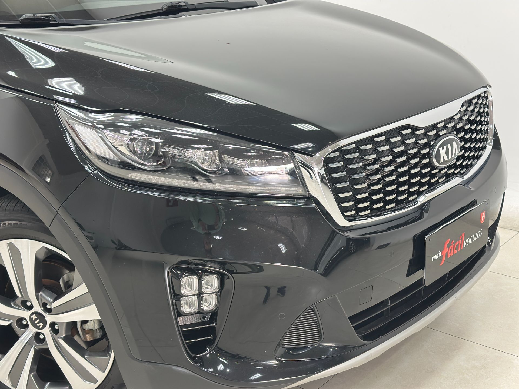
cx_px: 260
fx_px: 720
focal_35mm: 48
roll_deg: +2.4
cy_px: 194
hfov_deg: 39.7
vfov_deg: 30.3
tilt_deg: -18.0
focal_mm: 6.86
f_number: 1.78
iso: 200
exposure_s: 1/60
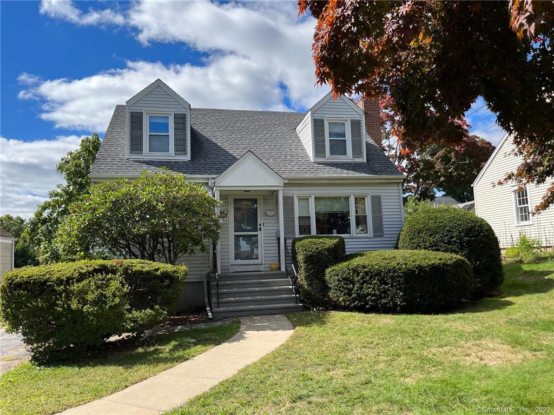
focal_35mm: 26
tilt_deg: +6.7
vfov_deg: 53.1
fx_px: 416
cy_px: 208
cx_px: 277
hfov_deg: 67.3
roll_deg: +2.2
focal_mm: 5.1
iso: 50
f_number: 1.6
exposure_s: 1/2571
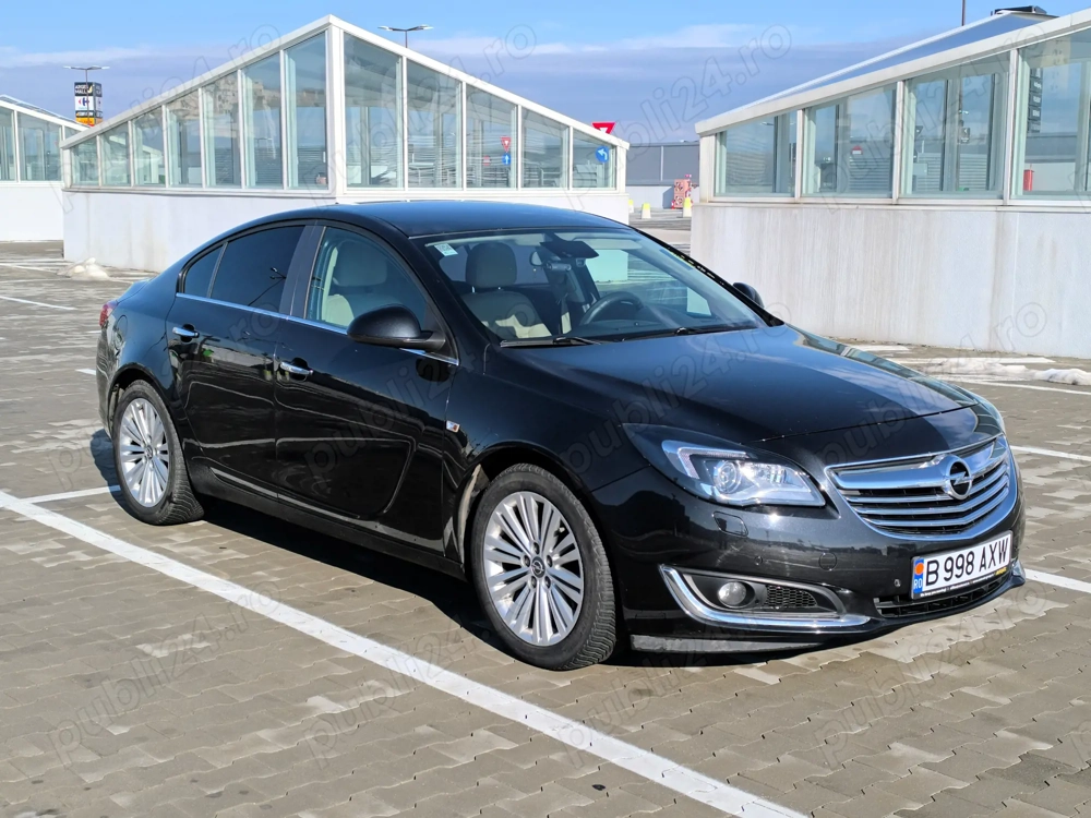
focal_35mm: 46
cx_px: 546
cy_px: 409
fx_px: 1450
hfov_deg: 41.2
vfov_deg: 31.5
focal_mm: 6.14
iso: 50
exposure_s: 1/1080
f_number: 1.65
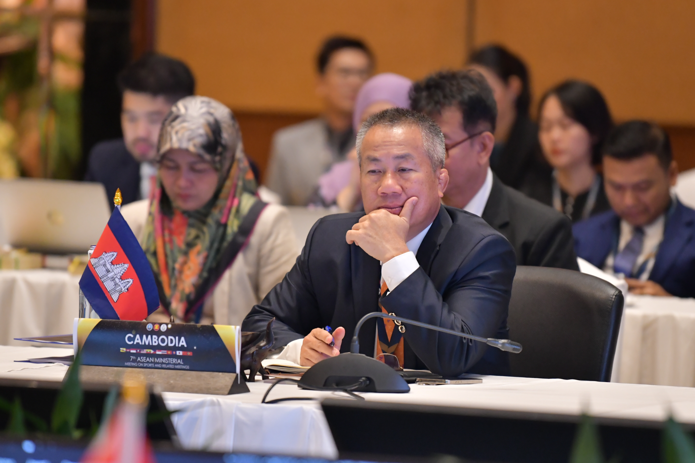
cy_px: 232
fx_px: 5789
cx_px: 348
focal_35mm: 300
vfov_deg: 4.6
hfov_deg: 6.9
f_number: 2.8
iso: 2500
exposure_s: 1/160
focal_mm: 200
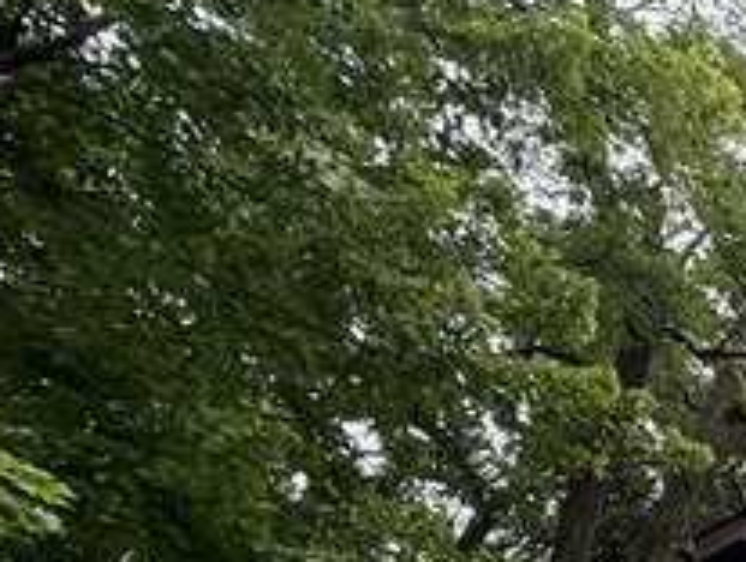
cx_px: 1402
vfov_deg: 22.2
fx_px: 1166
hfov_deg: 20.9
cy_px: 850
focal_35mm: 54
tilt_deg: +20.4
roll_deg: -0.3
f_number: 2.2
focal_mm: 2.22
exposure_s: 1/465
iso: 64
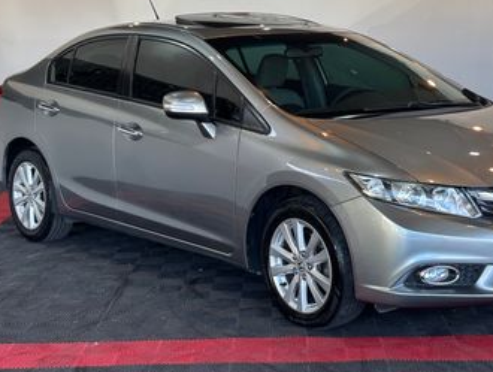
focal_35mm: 74
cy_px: 121
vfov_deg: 19.9
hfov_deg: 26.2
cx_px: 293
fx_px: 1056
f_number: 1.6
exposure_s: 1/164
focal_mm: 5.96
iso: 32
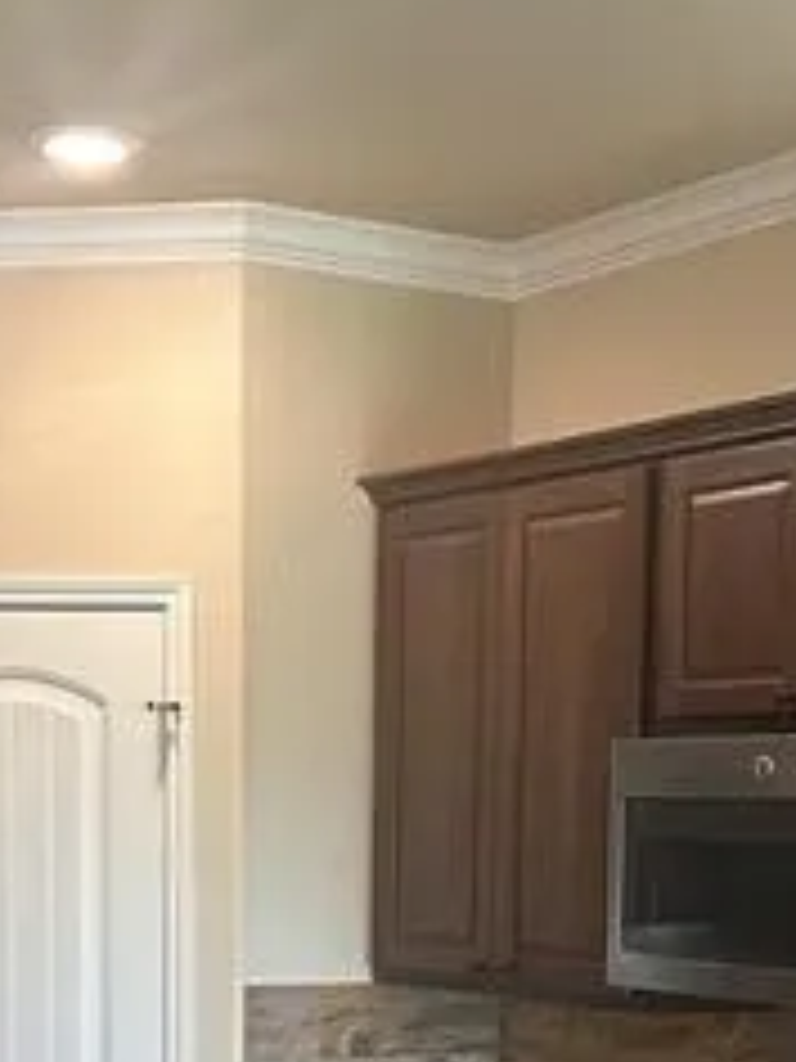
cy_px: 1098
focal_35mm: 78
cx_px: 445
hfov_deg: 18.9
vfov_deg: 23.8
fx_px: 2391
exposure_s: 1/60
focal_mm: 6.86
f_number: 1.78
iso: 250
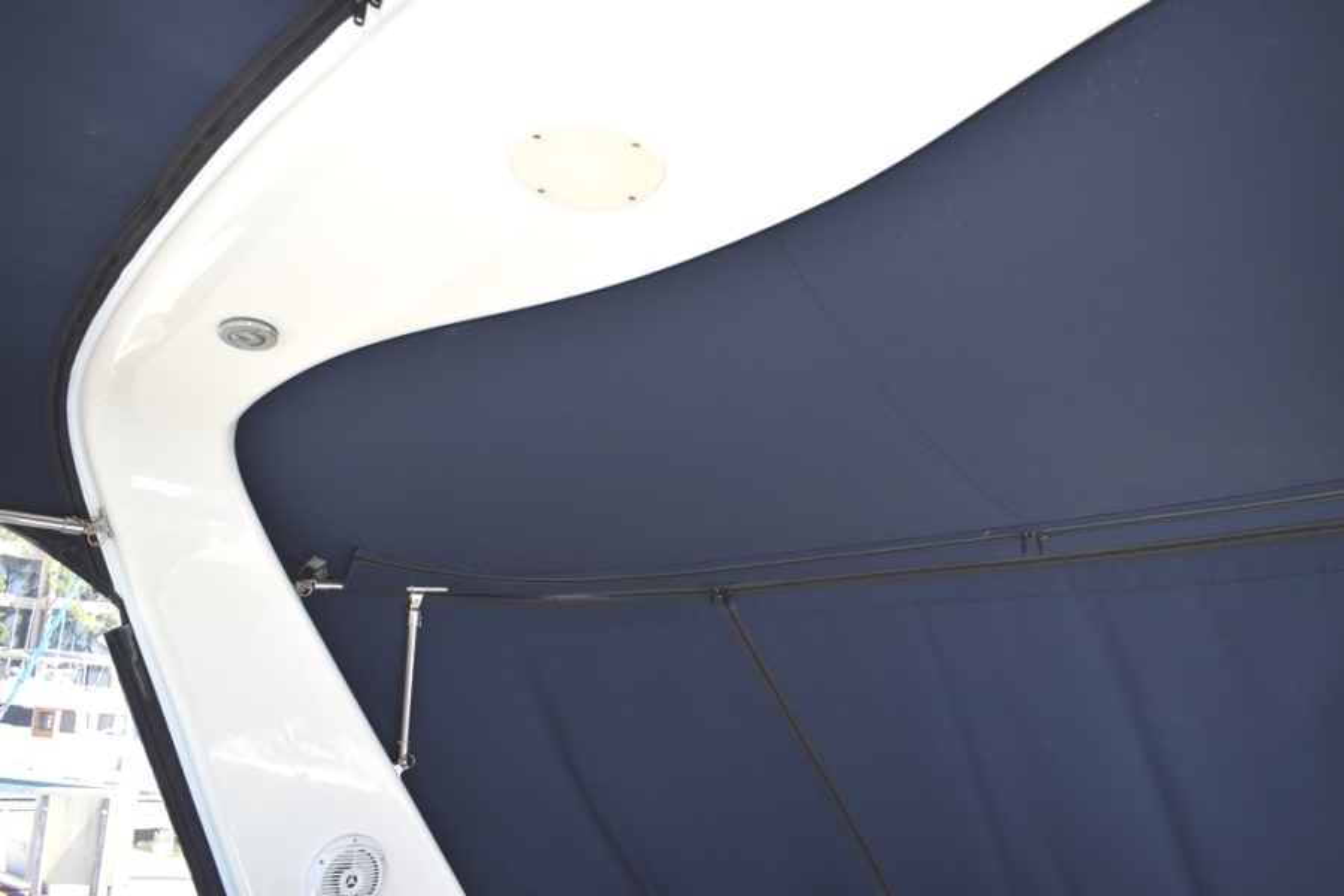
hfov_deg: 67.4
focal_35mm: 27
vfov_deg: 47.9
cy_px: 448
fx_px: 1008
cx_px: 672
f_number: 5.6
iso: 140
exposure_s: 1/125
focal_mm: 18
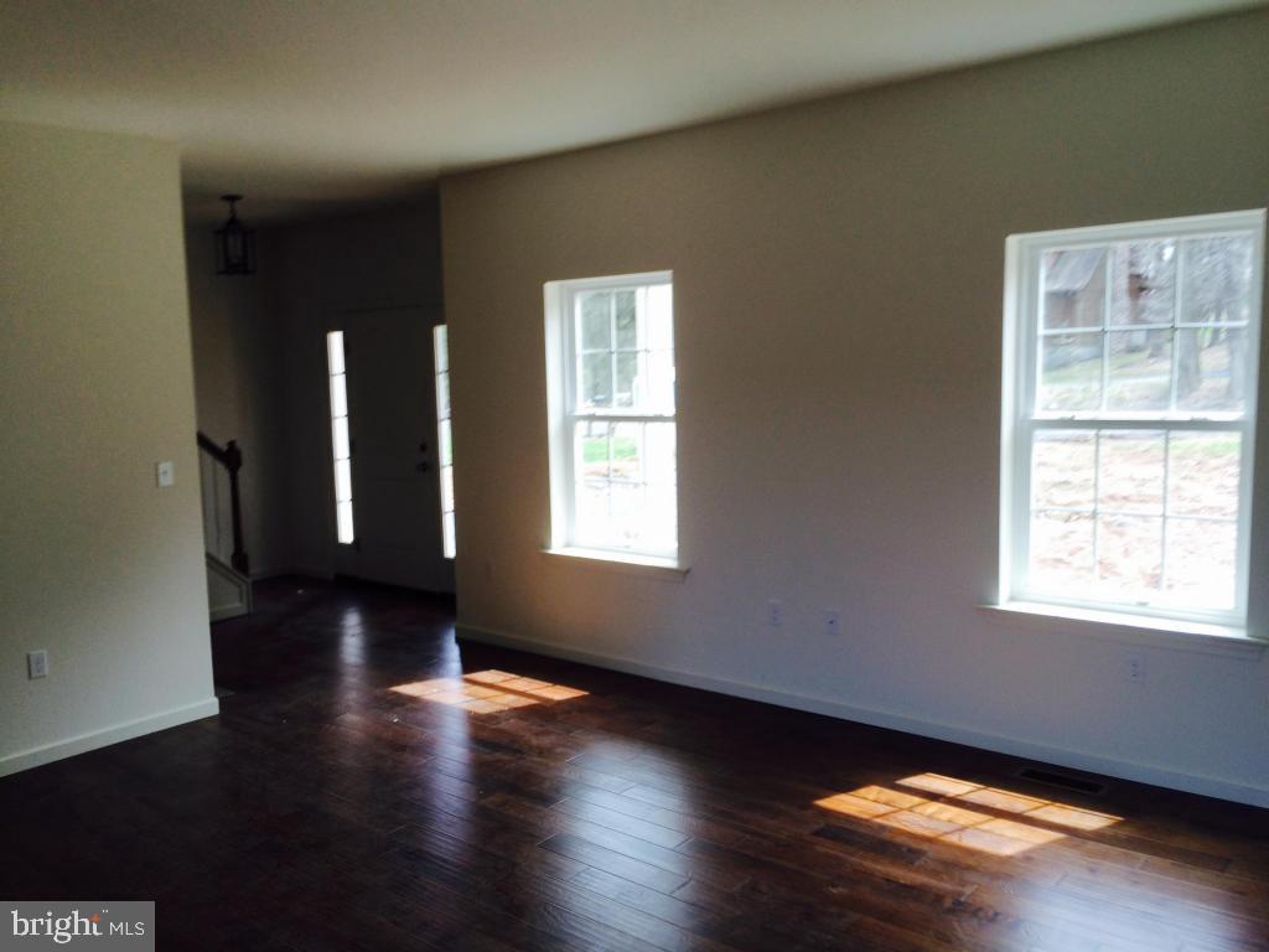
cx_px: 634
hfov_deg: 61.7
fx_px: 1063
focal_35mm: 29
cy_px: 476
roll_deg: +1.8
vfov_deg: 48.2
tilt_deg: -9.8
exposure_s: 1/120
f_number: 2.2
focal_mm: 4.15
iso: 32
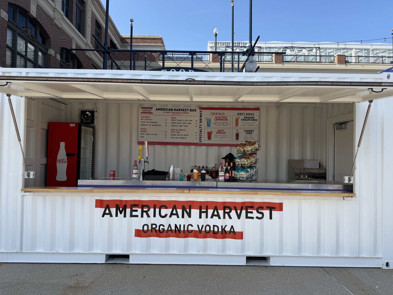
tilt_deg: +0.9
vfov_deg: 56.8
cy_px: 148
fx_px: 272
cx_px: 196
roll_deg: -0.2
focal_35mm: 24
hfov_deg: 71.6
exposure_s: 1/3145
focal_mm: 6.76
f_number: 1.78
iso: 80
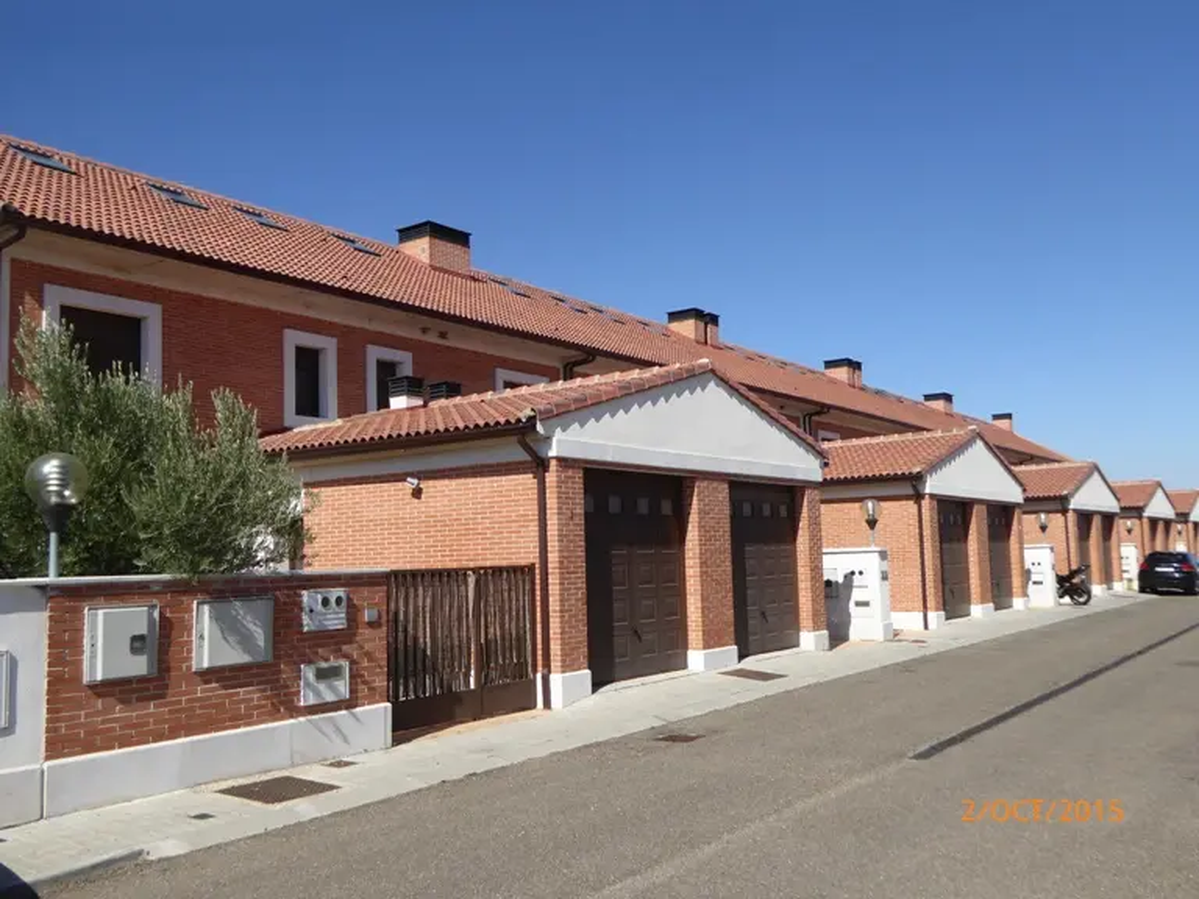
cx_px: 600
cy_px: 450
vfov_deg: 44.2
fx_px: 1108
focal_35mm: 32
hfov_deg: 56.8
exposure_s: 1/1300
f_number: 3.5
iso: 100
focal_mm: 5.4
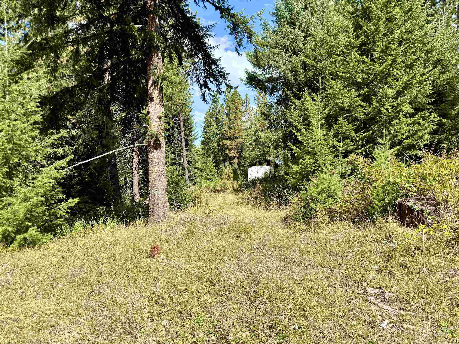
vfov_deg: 56.8
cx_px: 230
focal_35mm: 24
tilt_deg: -1.7
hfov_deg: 71.6
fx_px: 318
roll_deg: -0.3
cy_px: 172
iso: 80
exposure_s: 1/2370
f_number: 1.78
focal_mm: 6.76
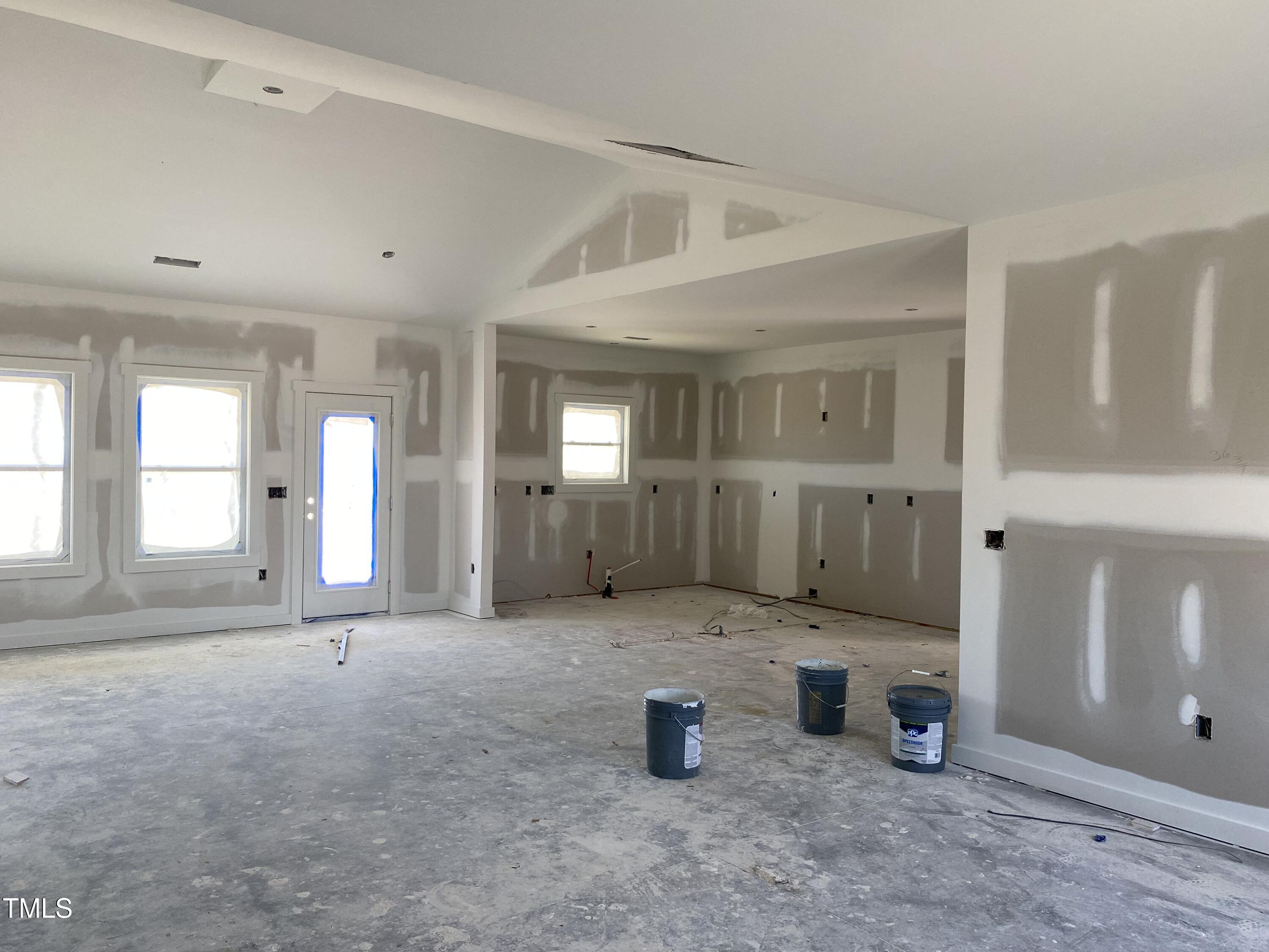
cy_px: 476
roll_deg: -1.0
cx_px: 634
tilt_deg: -1.2
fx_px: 953
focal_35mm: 26
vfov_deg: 53.1
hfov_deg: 67.3
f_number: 1.8
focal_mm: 4.25
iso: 100
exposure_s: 1/121
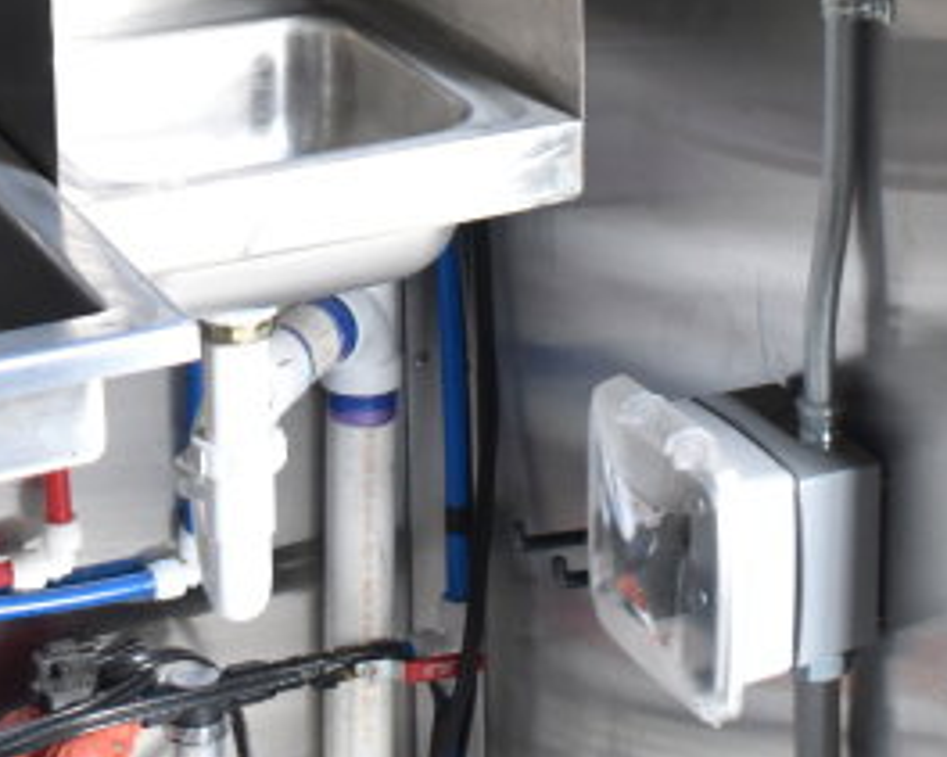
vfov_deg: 12.6
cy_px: -325
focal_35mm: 117
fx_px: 3278
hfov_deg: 16.4
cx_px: 420
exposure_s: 1/40
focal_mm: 24
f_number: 3.8
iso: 1000
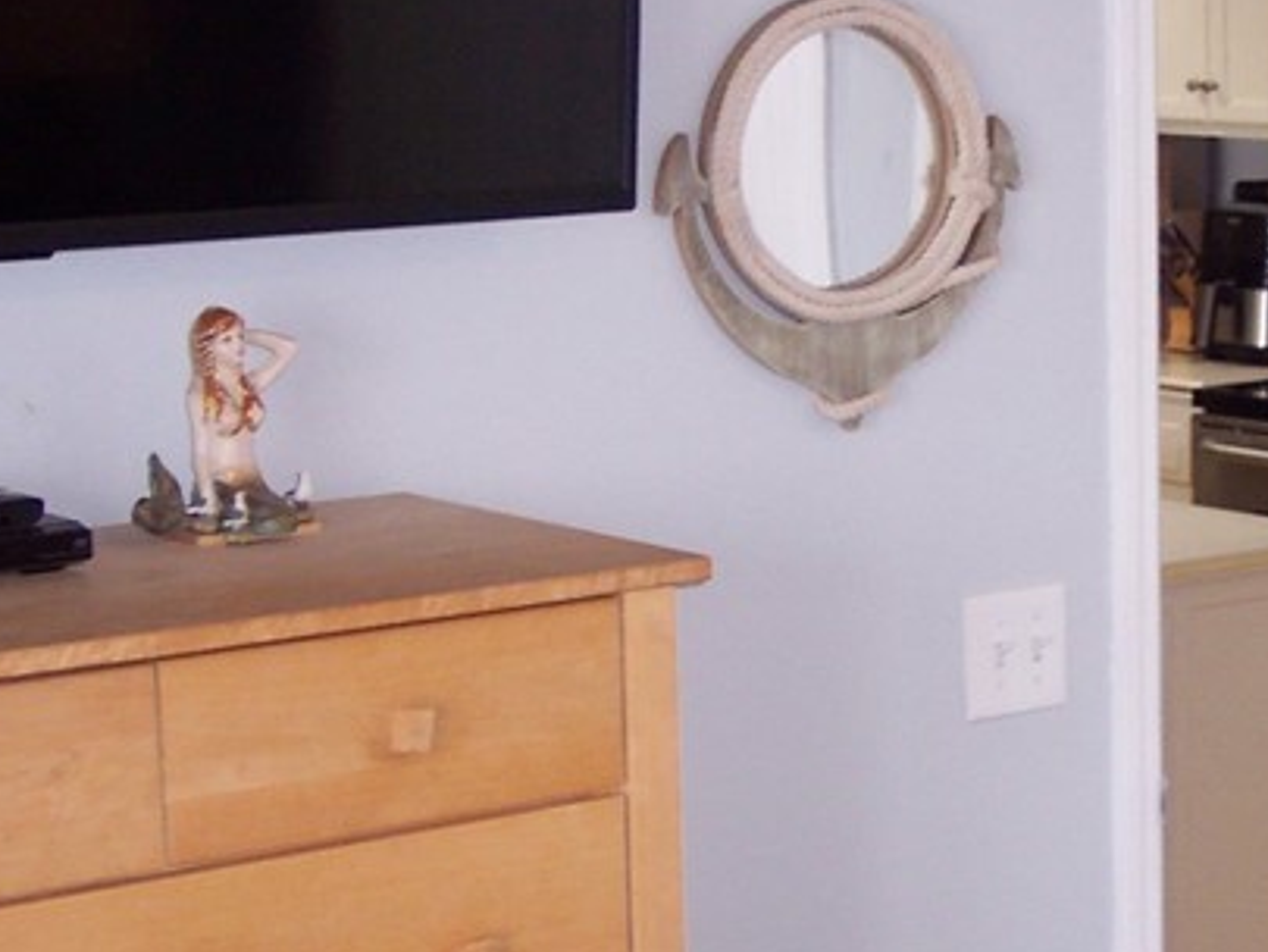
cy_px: 520
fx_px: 3518
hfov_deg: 20.2
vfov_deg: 15.4
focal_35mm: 96
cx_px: 1052
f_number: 2.8
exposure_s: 1/60
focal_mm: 8
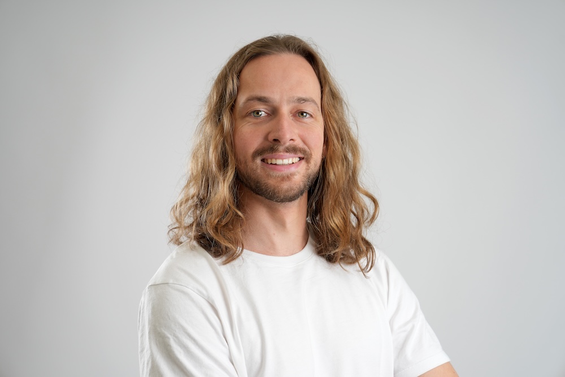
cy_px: 188
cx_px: 282
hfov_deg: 28.8
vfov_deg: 19.5
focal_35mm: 70
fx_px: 1099
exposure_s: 1/160
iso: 160
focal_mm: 70
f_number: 5.6
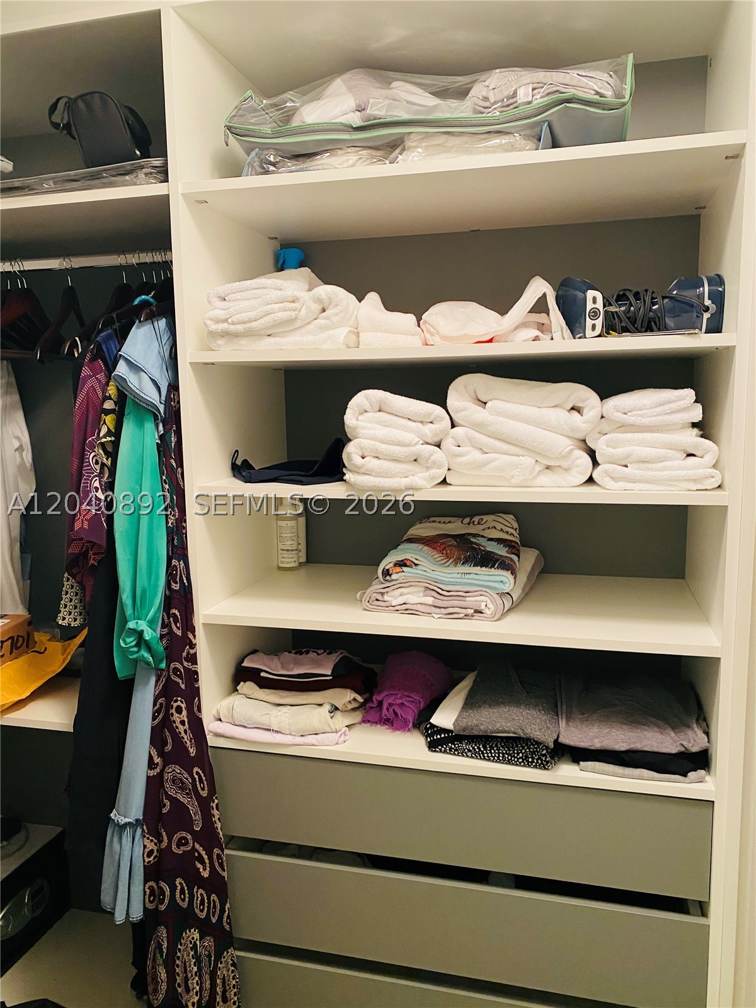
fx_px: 757
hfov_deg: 53.1
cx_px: 378
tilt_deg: -4.5
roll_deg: +0.8
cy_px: 504
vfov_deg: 67.3
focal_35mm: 26
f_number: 1.8
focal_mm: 4.25
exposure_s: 1/60
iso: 250
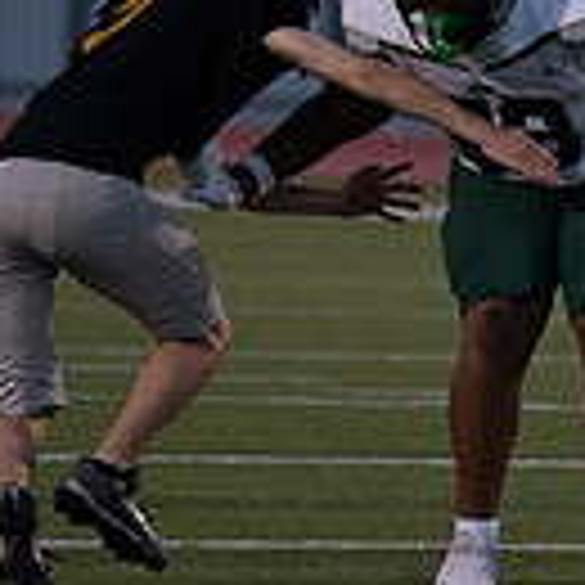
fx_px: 14531
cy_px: 254
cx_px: 1143
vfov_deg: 2.3
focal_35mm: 760
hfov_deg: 2.3
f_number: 2.8
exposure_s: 1/1000
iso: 1600
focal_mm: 200
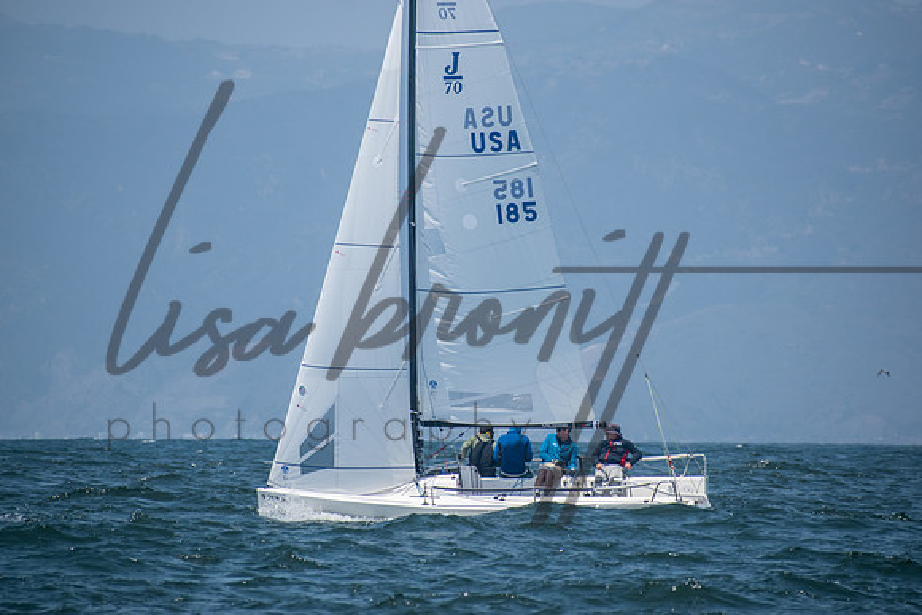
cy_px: 308
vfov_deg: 3.4
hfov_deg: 5.1
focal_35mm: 405
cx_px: 461
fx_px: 10374
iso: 400
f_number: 8
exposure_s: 1/1600
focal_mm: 270
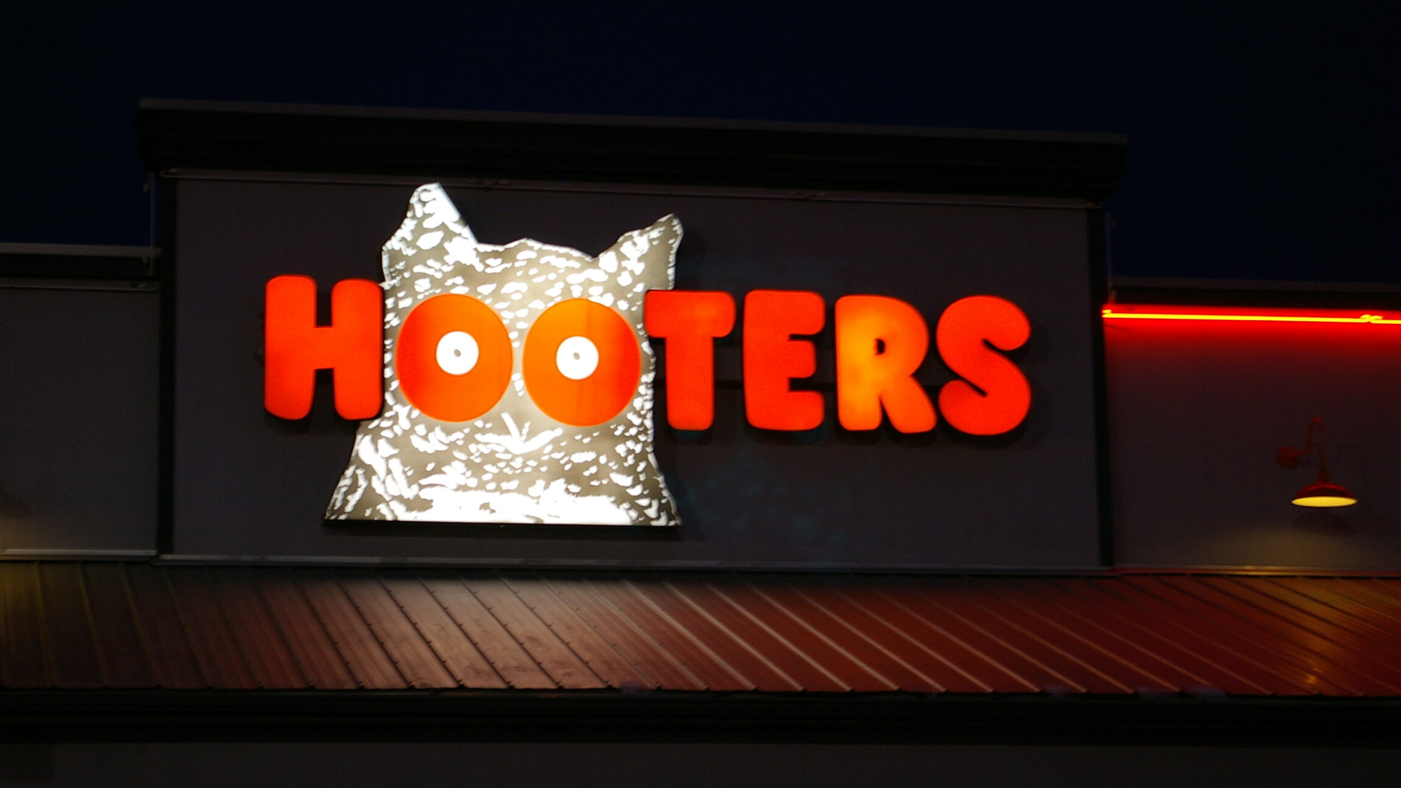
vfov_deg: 12.5
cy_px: 356
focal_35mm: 97
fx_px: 3588
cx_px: 621
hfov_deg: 22.1
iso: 400
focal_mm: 55
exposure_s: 1/8
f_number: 5.6
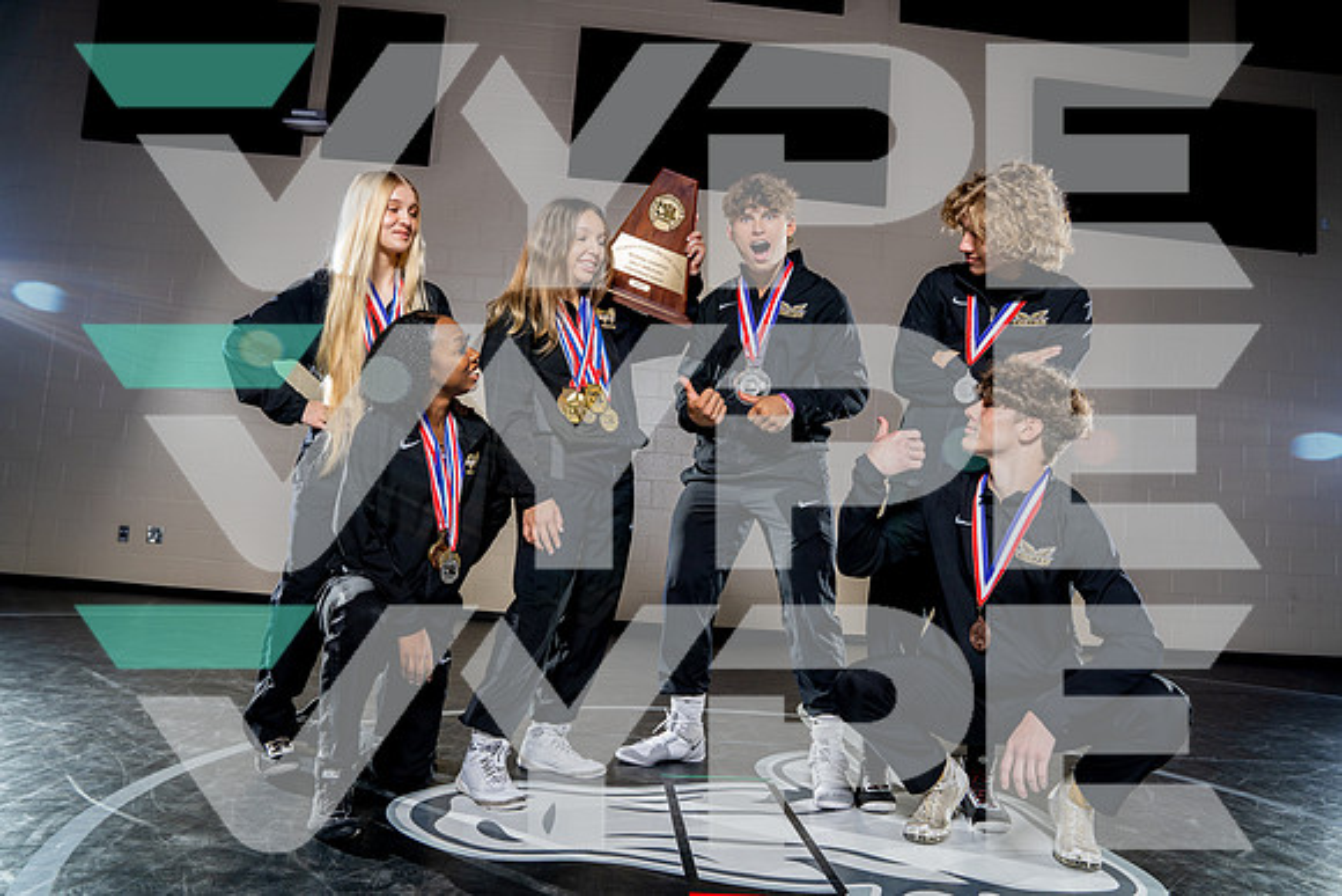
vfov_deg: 53.2
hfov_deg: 73.7
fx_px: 895
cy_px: 448
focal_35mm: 24
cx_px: 671
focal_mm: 24
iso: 320
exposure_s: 1/250
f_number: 5.6
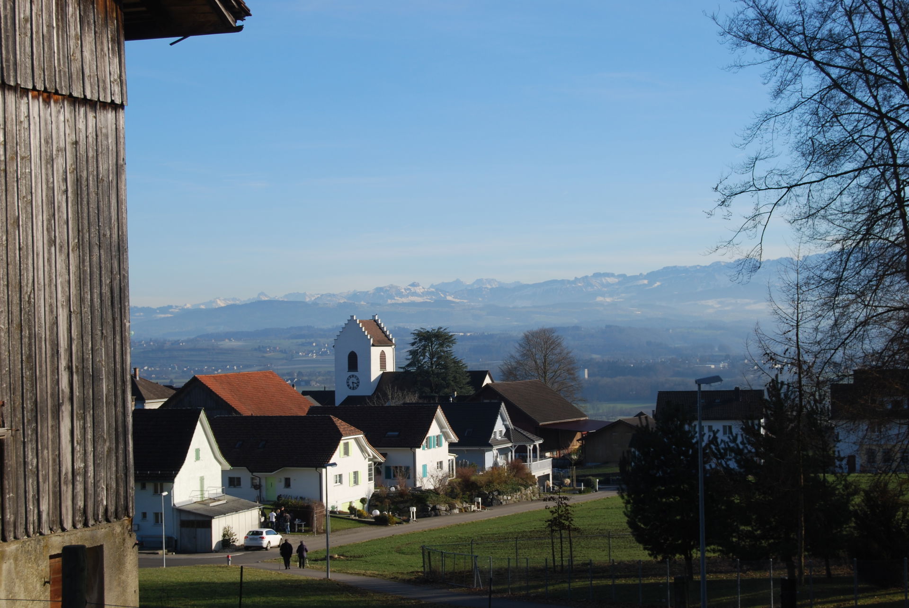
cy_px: 304
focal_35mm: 72
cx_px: 454
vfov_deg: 19.0
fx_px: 1820
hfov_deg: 28.0
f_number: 8
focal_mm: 48
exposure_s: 1/250
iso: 100
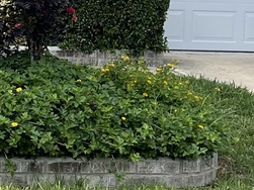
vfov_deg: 9.8
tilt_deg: -1.7
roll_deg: -1.3
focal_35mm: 149
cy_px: -32
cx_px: -130
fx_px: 1093
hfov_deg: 12.6
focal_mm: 5.1
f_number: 1.6
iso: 32
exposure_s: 1/2049
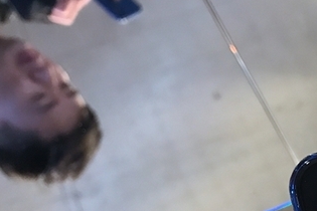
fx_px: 652
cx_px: 392
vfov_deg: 17.1
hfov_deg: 24.5
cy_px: 292
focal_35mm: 74
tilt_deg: -61.3
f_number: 1.8
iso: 100
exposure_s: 1/13
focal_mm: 3.99
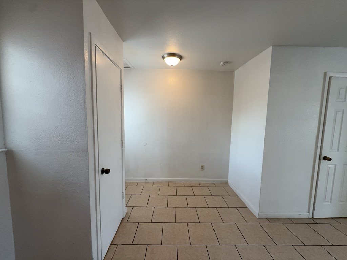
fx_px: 140
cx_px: 174
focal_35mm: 14
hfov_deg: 102.1
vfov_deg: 85.7
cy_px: 130
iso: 64
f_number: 2.2
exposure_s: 1/60
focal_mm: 2.22
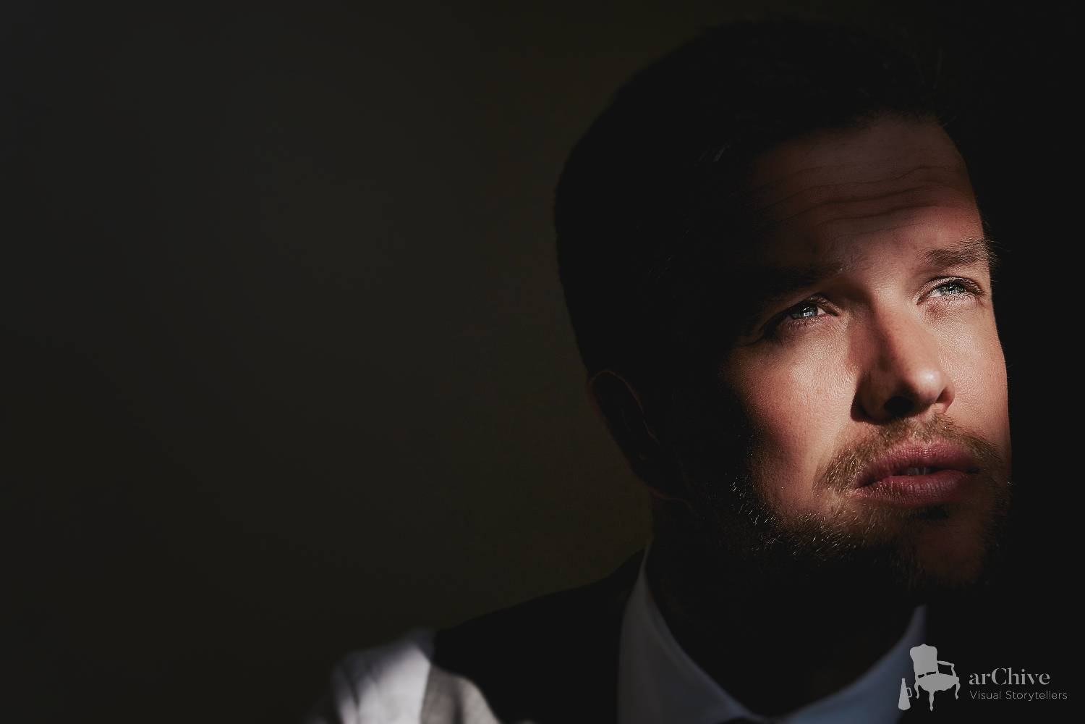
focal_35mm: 105
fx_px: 3164
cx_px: 542
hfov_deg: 19.5
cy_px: 362
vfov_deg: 13.0
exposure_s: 1/4000
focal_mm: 105
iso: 400
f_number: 4
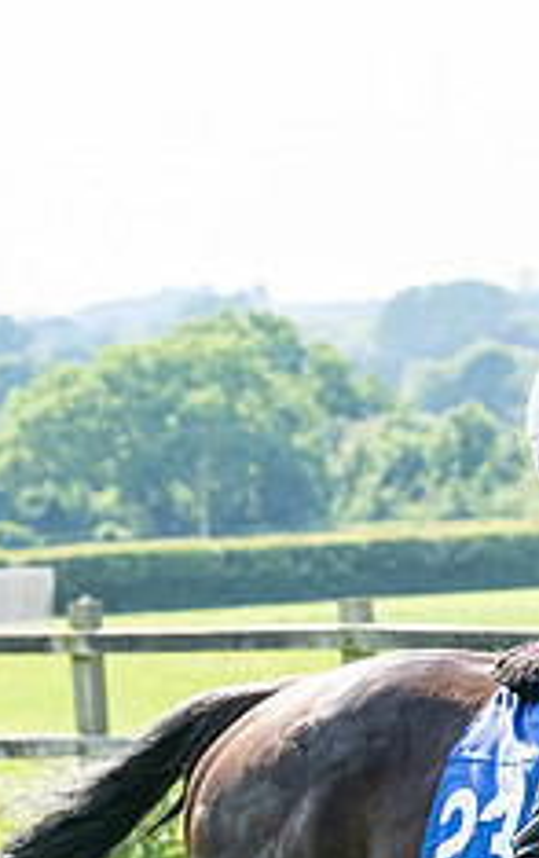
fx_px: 9718
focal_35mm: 415
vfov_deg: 5.1
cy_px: 662
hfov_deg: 3.2
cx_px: 1010
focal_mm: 79
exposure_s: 1/1250
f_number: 5
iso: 400
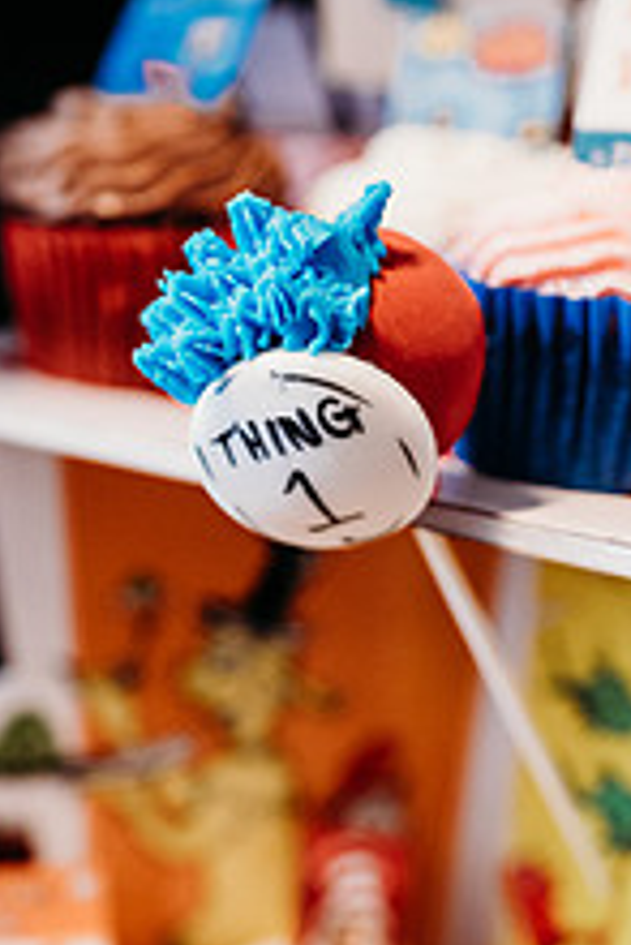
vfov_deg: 39.5
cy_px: 683
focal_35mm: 49
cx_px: 365
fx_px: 1286
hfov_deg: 27.5
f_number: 2.5
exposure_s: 1/160
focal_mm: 24
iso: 2000
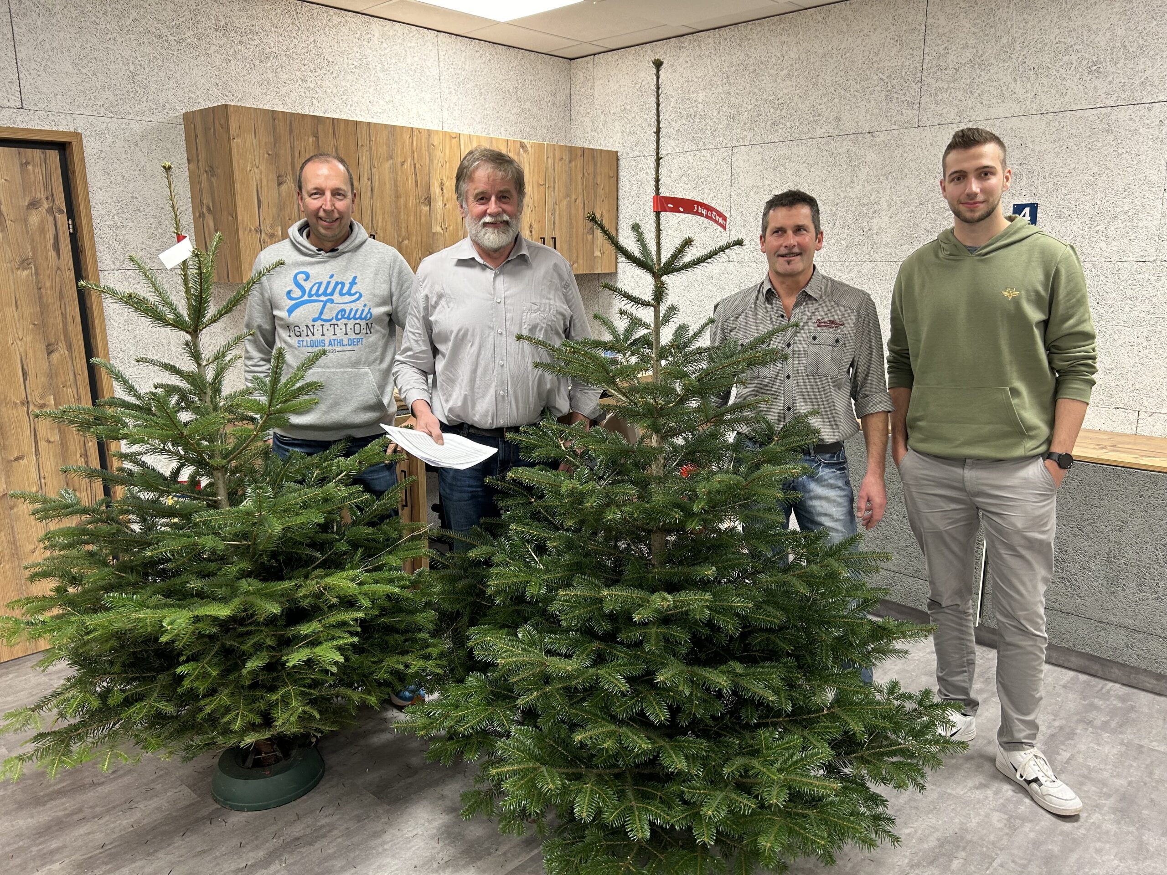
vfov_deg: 53.1
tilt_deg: -13.5
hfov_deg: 67.3
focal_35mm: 26
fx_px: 877
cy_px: 438
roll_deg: +1.2
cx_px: 584
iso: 80
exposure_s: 1/50
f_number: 1.5
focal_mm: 5.7
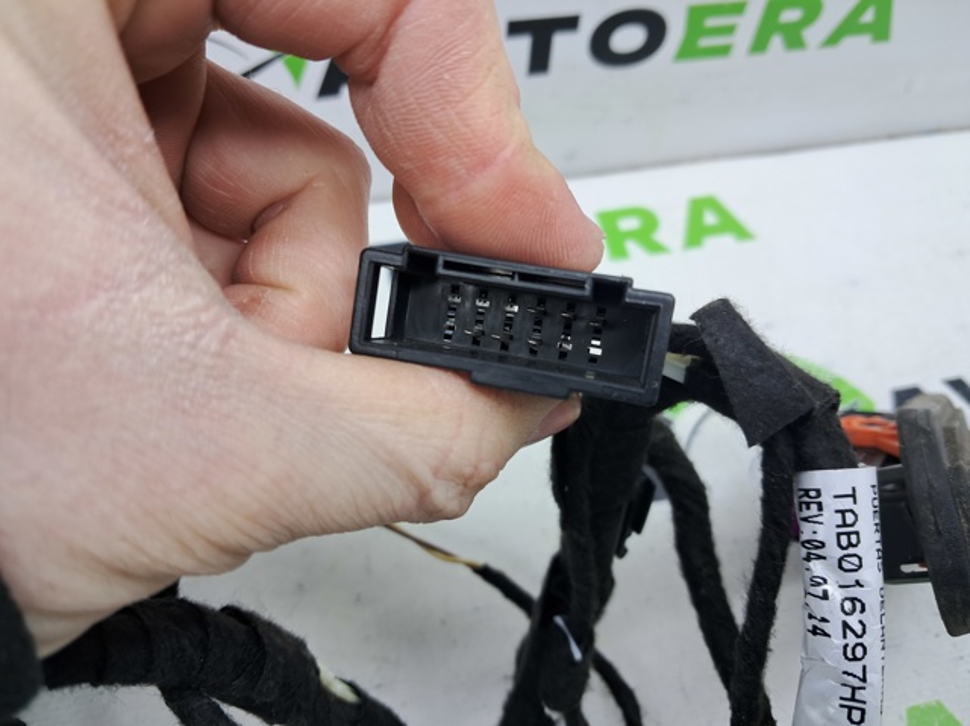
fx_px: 756
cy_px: 363
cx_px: 485
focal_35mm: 27
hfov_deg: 65.4
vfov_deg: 51.3
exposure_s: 1/50
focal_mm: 4
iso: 50
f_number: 1.8
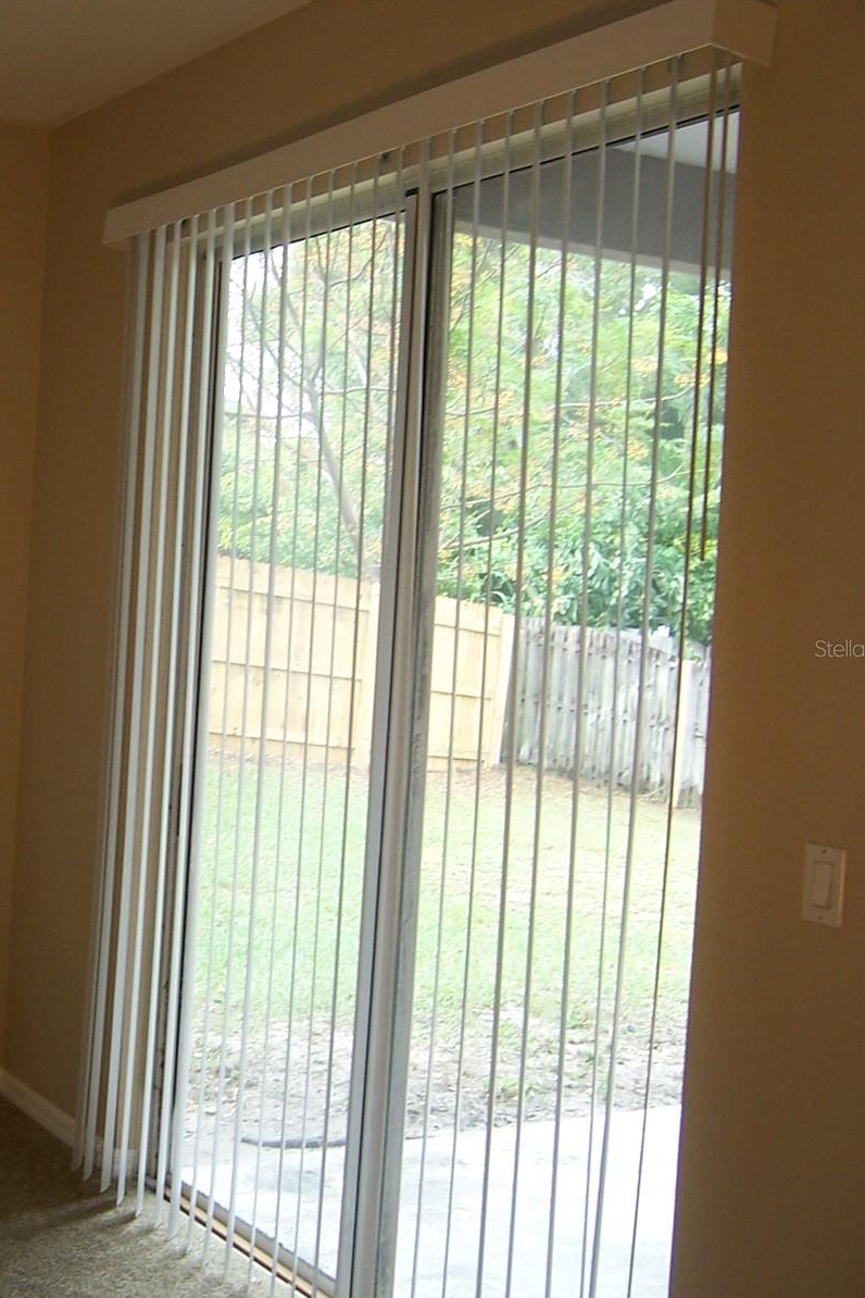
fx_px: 1658
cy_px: 648
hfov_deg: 27.9
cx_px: 48
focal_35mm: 46
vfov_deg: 42.7
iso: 80
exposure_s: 1/45
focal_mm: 5.5
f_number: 3.4
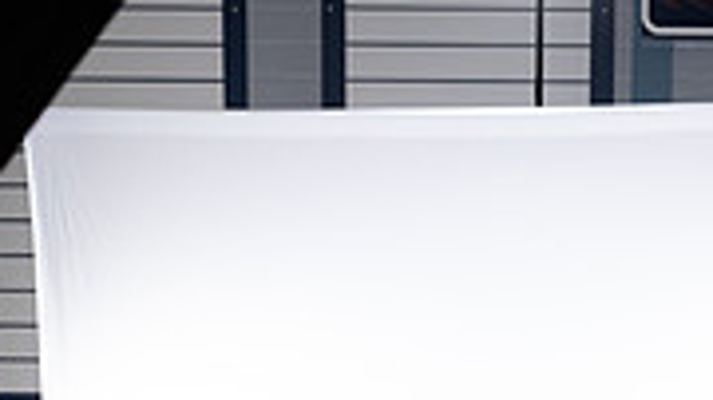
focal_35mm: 105
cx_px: 547
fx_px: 1984
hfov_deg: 20.2
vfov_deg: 10.4
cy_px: 848
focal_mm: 40
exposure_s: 1/250
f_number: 8
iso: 800
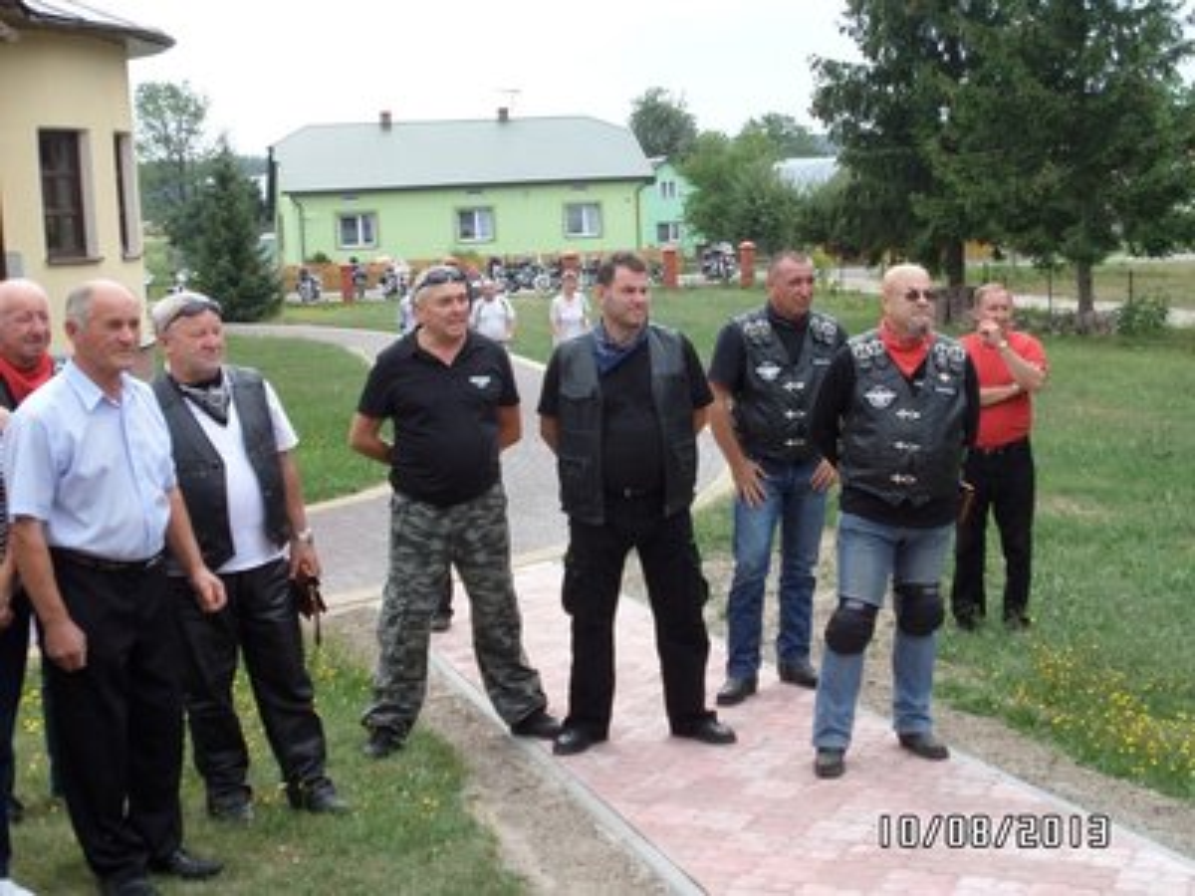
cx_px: 598
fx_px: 1830
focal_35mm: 53
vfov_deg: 27.5
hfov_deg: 36.2
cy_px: 448
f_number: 3.8
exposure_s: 1/250
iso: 80
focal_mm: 8.7
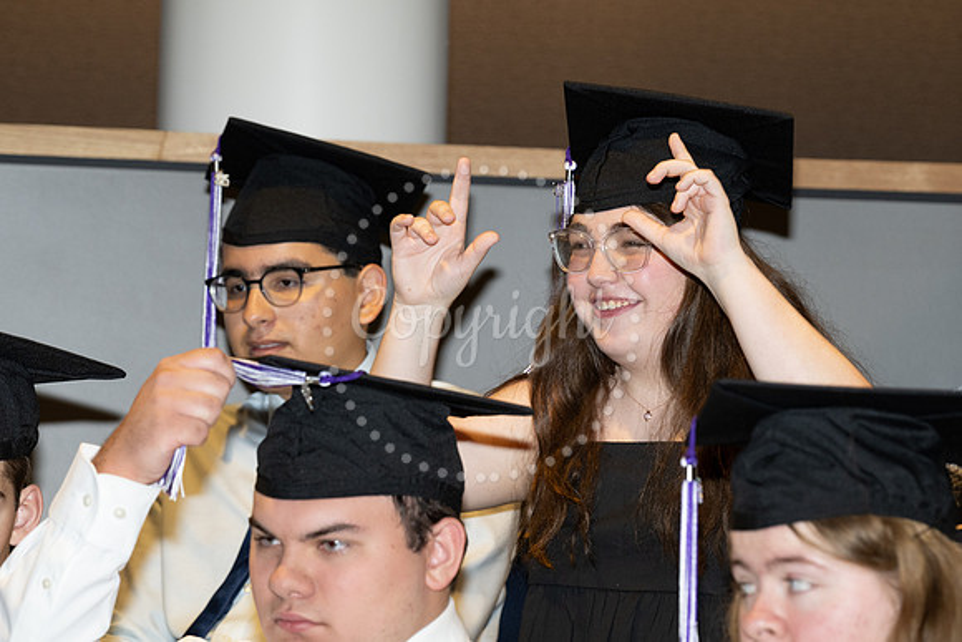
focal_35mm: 161
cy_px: 287
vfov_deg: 8.5
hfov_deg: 12.7
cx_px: 466
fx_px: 4316
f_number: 5
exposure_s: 1/125
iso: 1000
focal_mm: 120
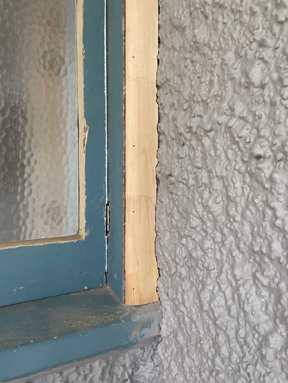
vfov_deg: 67.3
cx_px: 144
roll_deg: -0.6
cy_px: 192
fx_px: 288
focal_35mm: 26
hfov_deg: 53.1
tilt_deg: -1.9
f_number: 1.8
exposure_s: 1/71
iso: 125
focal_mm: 4.25
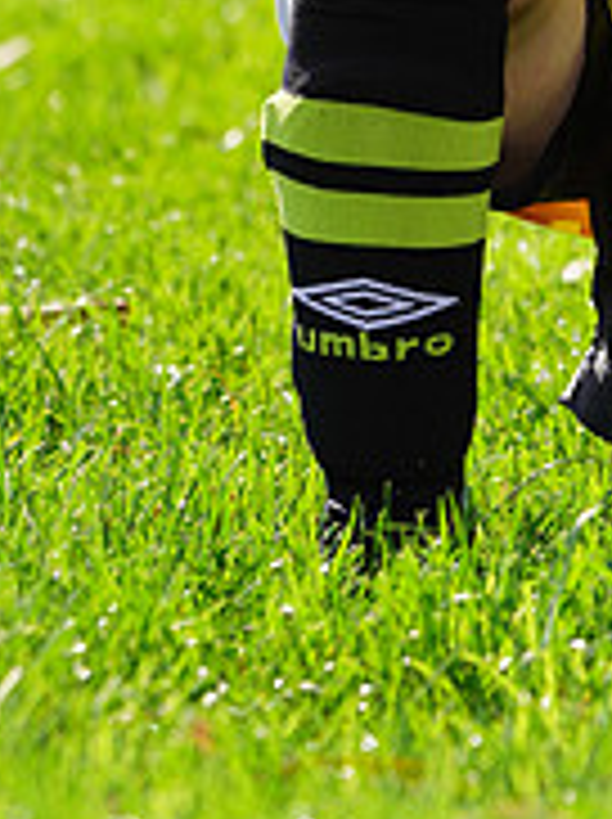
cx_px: 652
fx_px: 15807
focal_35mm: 669
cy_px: -441
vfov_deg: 3.0
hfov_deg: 2.2
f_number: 8
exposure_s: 1/200
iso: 100
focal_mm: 218
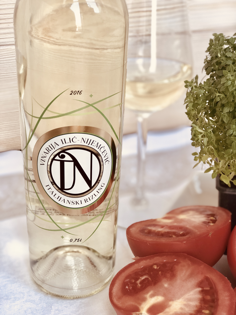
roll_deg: -1.1
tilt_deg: -26.0
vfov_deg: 33.8
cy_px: 158
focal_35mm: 57
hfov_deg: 25.7
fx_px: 518
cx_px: 118
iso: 32
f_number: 2.8
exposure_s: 1/30
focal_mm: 6.6
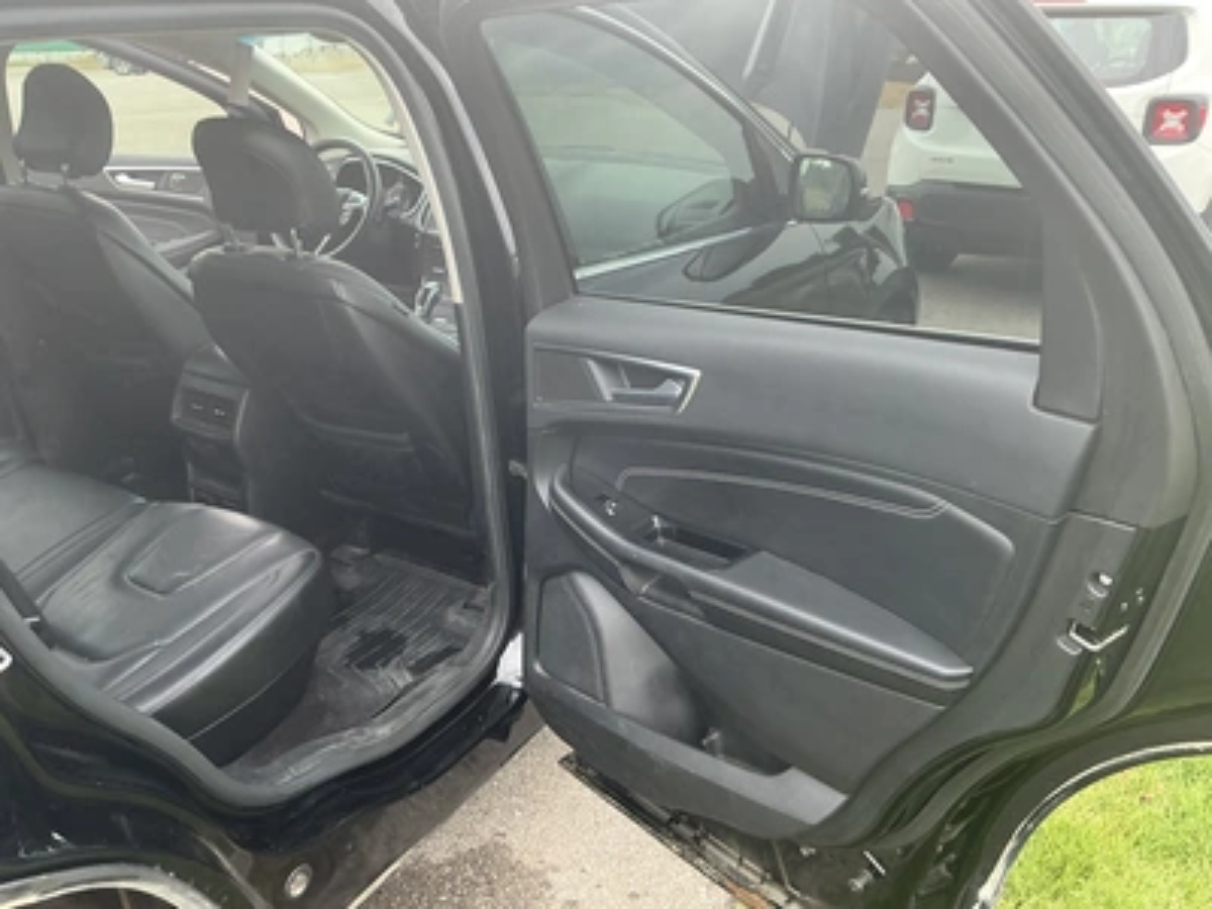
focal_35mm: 28
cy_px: 454
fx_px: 980
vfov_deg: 49.7
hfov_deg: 63.4
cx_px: 606
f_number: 1.8
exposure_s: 1/122
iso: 50
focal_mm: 3
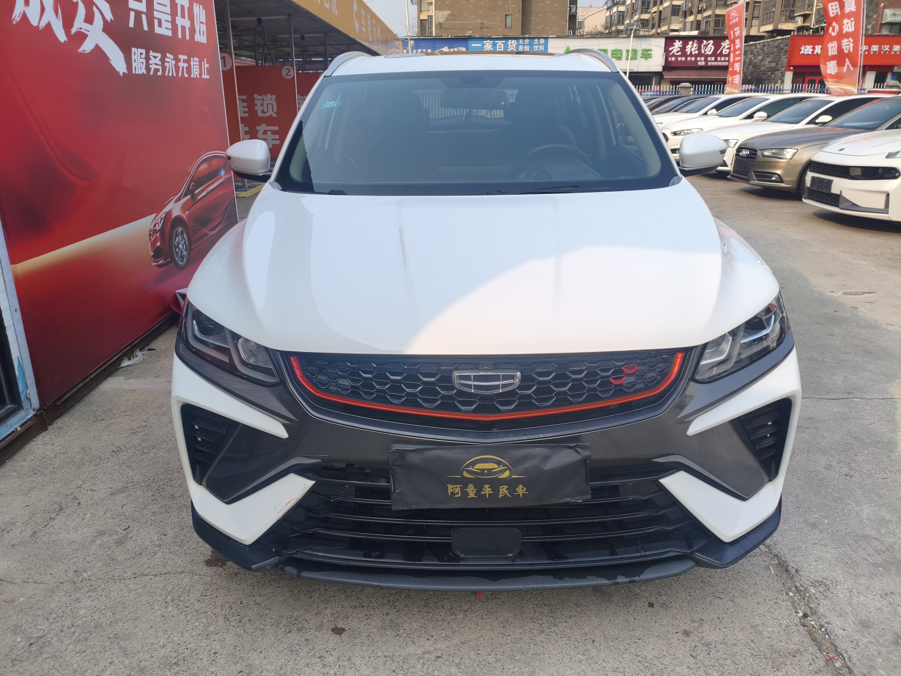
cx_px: 450
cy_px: 338
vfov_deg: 53.1
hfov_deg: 67.3
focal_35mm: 26
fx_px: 677
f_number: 1.5
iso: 80
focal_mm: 4.94
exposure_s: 1/1353
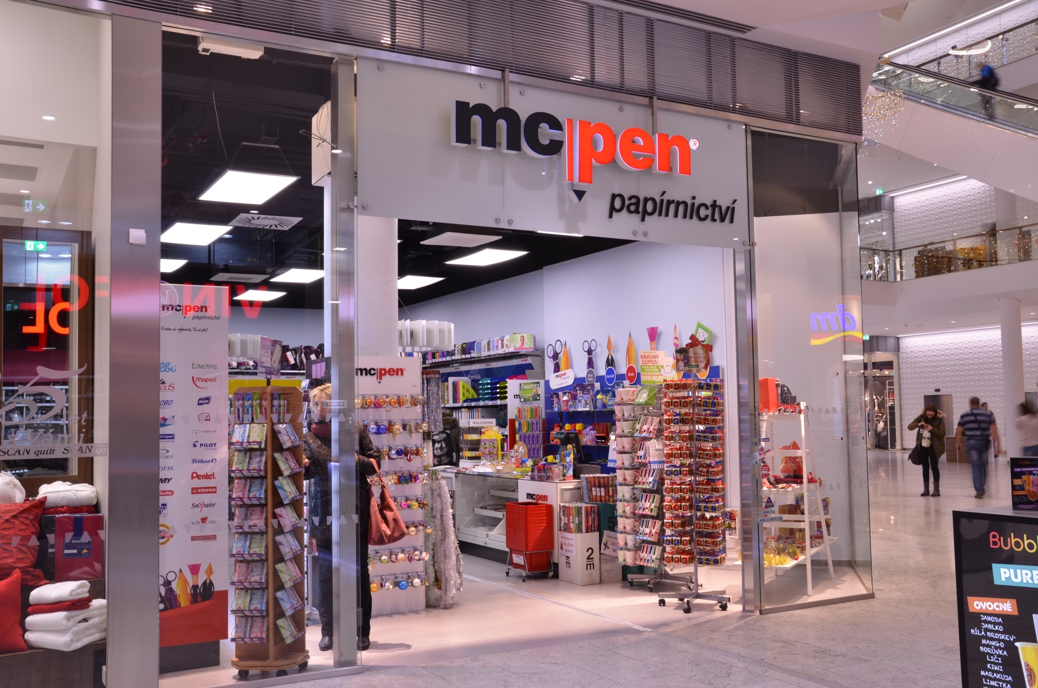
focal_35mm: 36
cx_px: 519
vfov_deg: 36.7
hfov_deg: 53.2
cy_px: 344
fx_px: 1036
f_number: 13
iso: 100
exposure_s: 1/2.5
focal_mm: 24
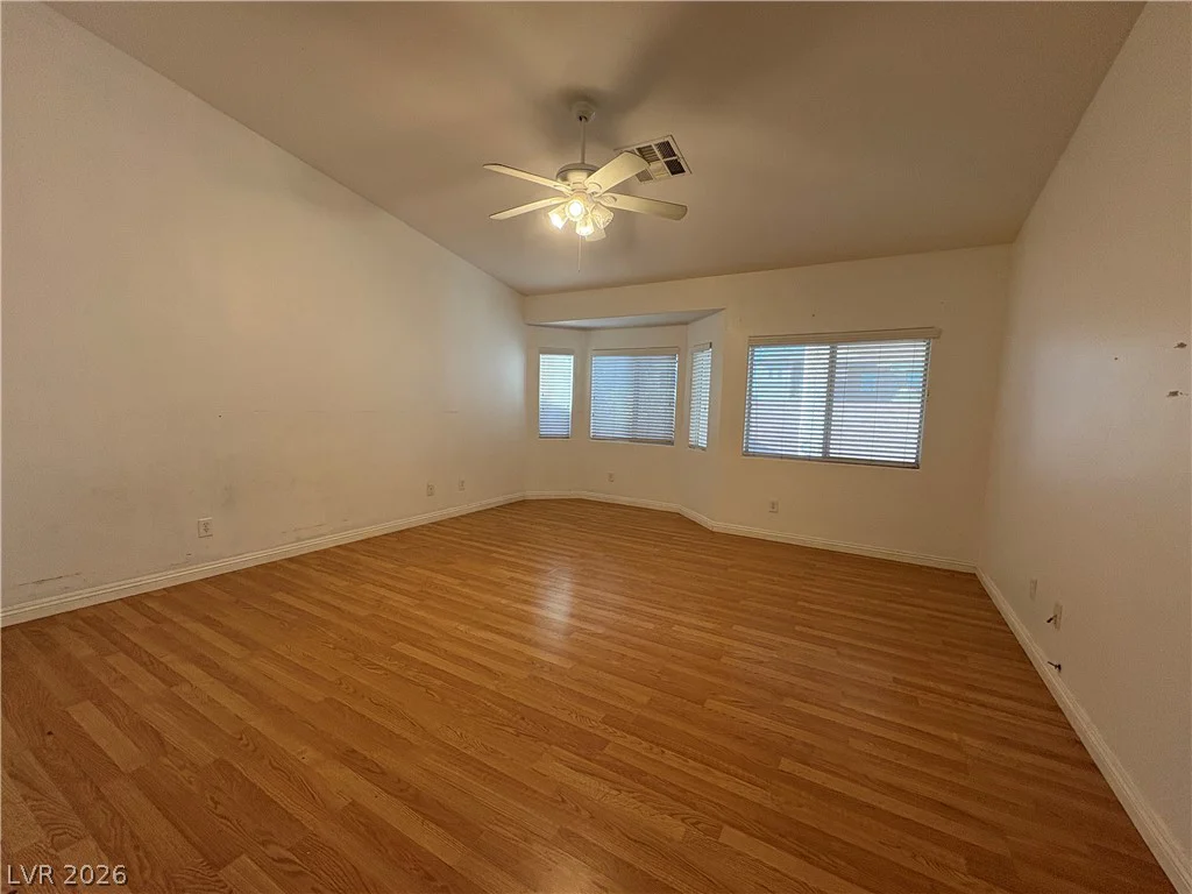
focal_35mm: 14
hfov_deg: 102.1
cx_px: 596
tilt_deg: -4.5
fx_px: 482
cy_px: 447
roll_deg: -2.3
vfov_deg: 85.7
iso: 160
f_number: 2.2
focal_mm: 2.22
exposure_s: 1/120
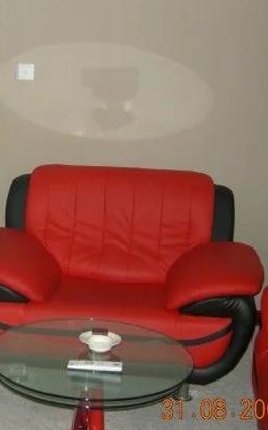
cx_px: 19
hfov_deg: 18.5
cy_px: 179
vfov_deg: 29.7
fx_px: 808
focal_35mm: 69
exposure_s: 1/60
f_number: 2.7
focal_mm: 7.5
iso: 144
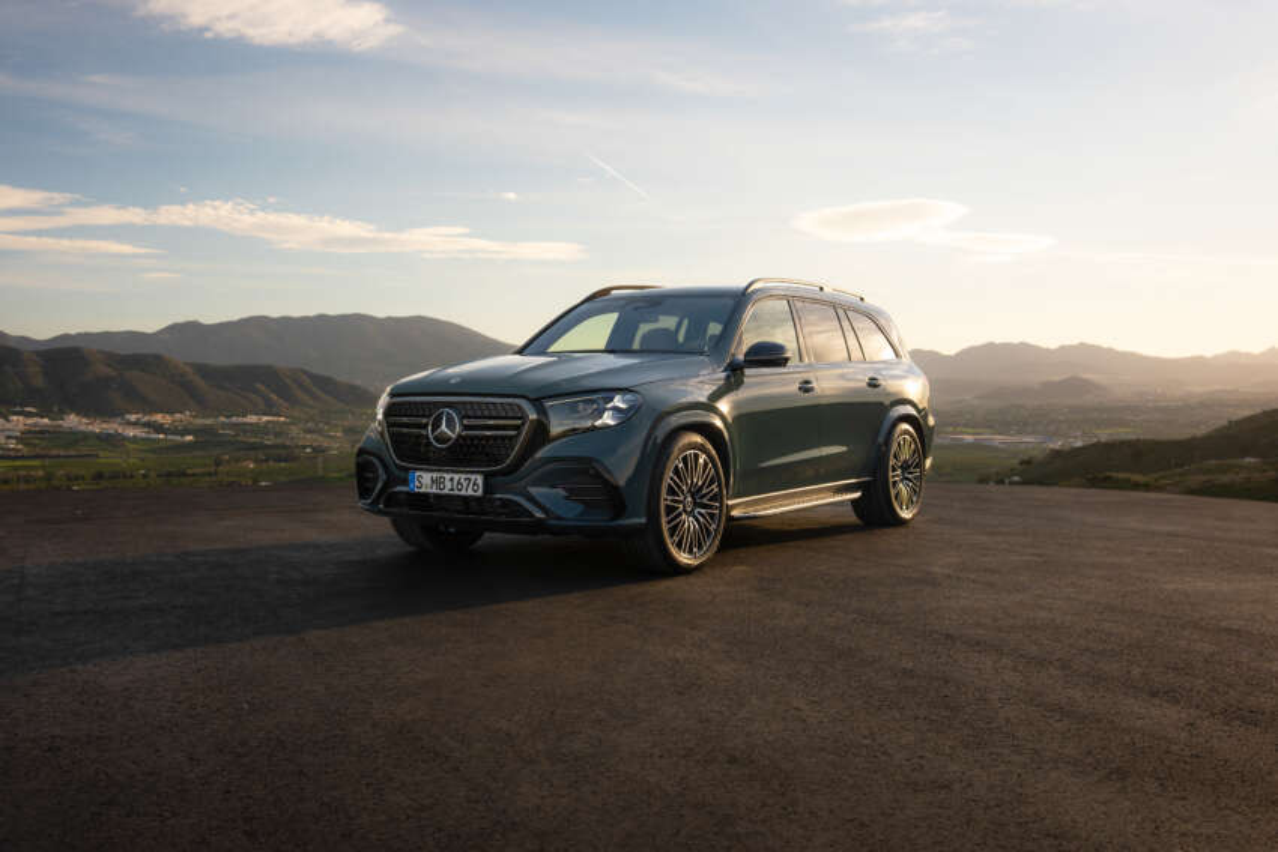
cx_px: 639
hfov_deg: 54.4
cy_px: 426
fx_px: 1243
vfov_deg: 37.9
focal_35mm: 35
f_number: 5
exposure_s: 1/250
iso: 100
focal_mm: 35
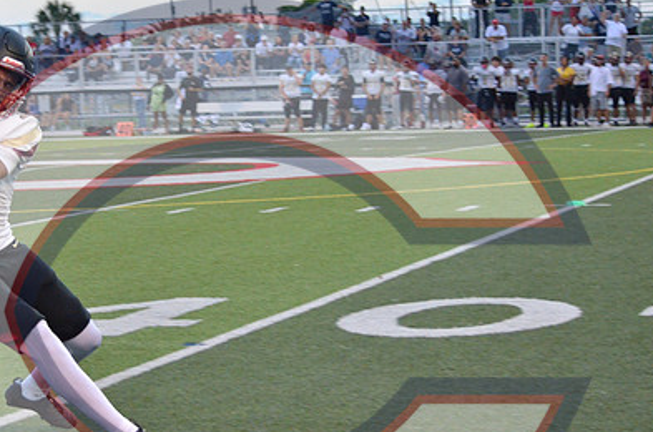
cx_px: 229
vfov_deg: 11.2
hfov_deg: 16.8
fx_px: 2203
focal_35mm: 122
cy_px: 311
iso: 2500
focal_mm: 55
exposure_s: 1/500
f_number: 4.5
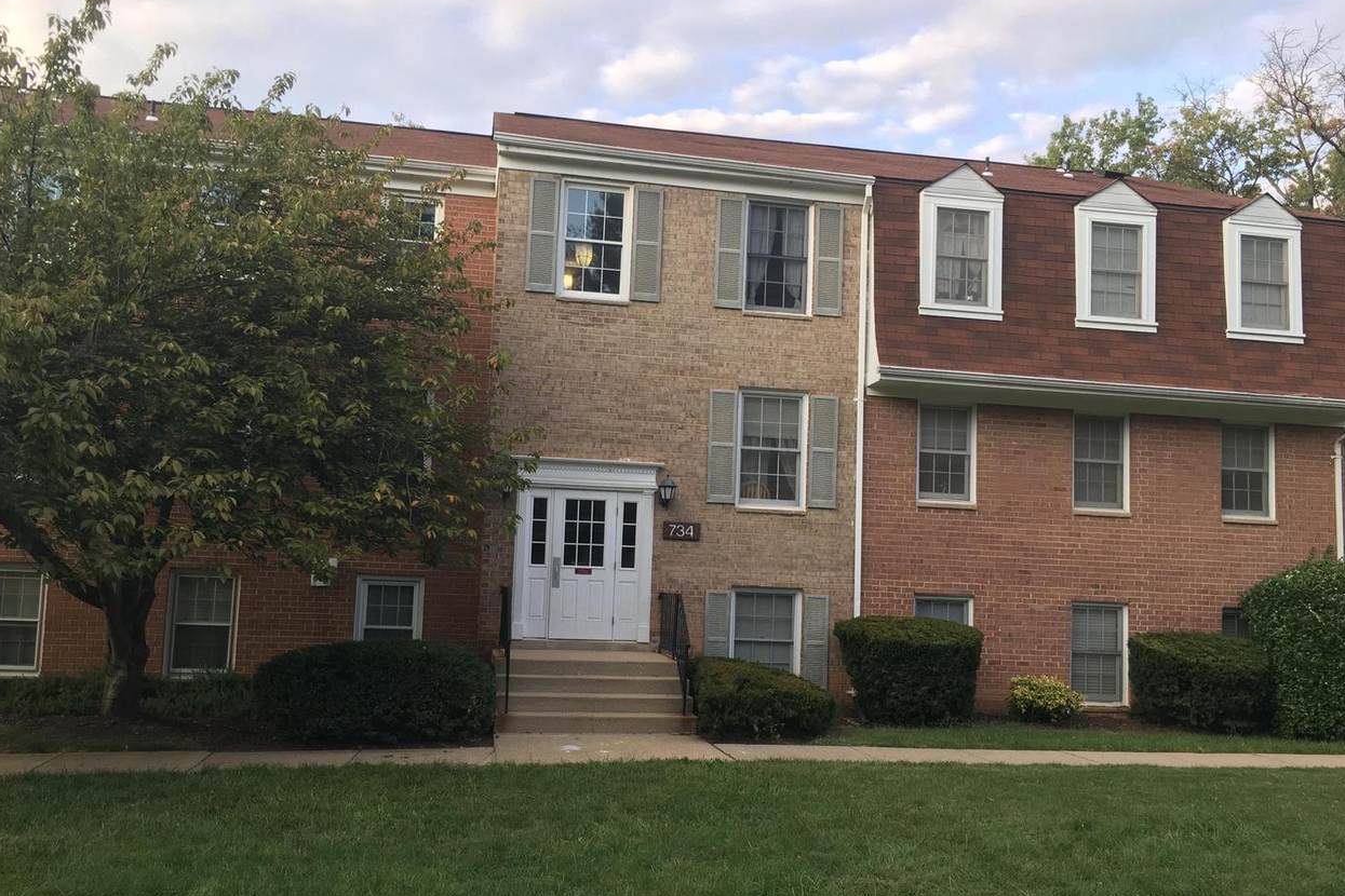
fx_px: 1158
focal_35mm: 31
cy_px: 492
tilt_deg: +5.2
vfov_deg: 42.3
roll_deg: -2.7
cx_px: 673
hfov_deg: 60.3
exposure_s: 1/120
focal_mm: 4.15
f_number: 2.2
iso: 25
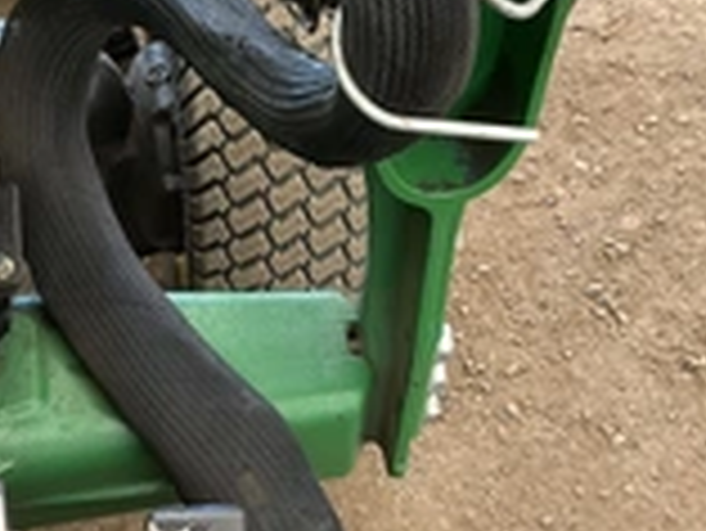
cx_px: 211
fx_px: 1510
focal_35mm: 74
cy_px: 459
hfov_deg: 26.1
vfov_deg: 19.6
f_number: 1.8
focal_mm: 3
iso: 64
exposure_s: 1/107
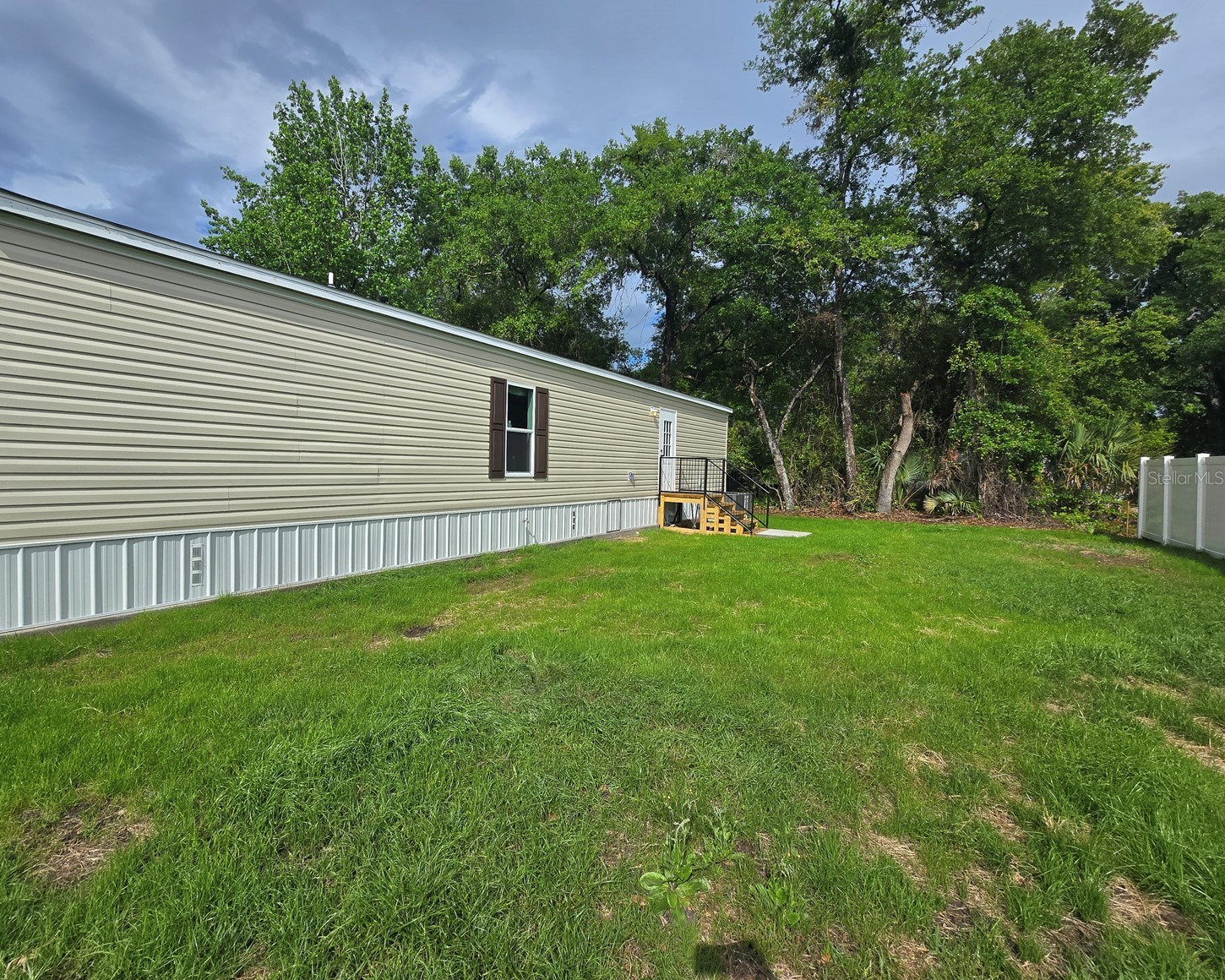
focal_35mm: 14
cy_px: 477
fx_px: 508
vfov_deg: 88.0
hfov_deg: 100.4
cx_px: 552
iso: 50
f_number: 2.2
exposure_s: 1/2252
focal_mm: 2.2
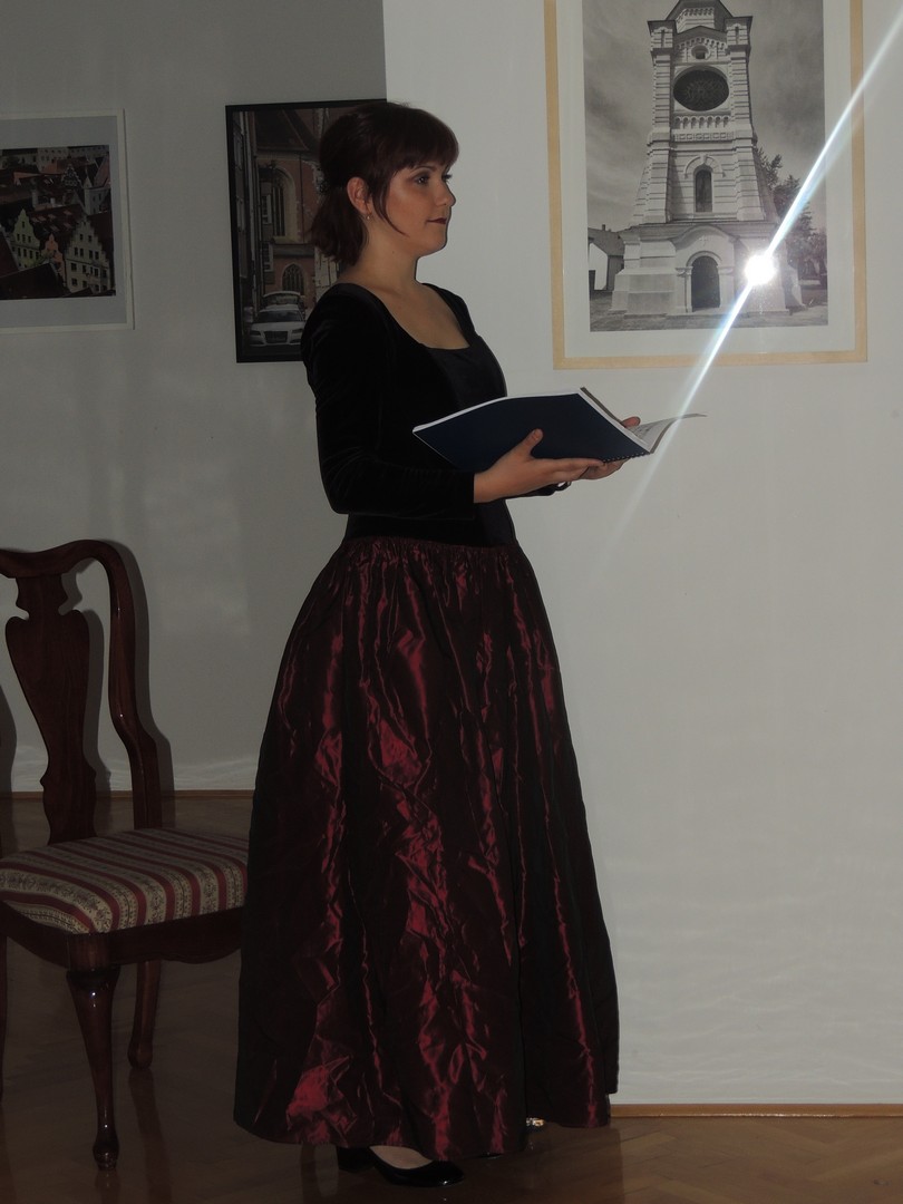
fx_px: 2956
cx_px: 452
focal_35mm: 85
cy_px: 602
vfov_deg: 23.0
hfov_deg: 17.4
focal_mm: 15.1
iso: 200
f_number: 4
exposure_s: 1/60
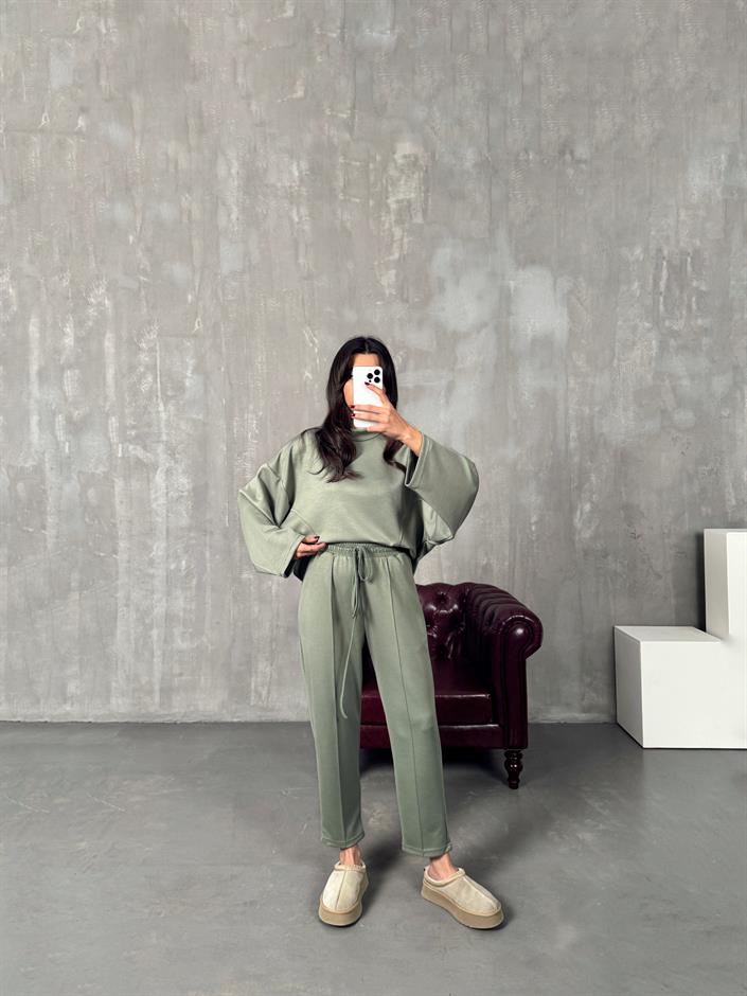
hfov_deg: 56.8
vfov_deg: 71.6
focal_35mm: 24
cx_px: 374
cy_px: 498
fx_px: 691
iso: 125
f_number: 1.78
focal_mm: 6.76
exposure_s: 1/121
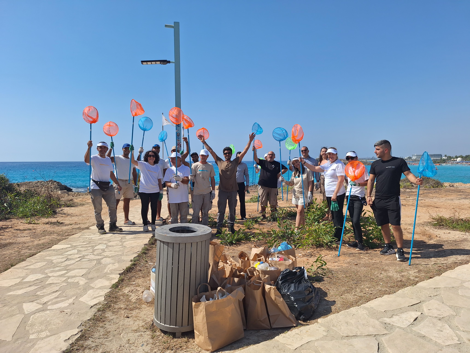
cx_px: 235
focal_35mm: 23
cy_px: 176
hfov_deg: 73.9
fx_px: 312
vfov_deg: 58.9
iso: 40
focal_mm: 5.54
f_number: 1.8
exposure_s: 1/3279
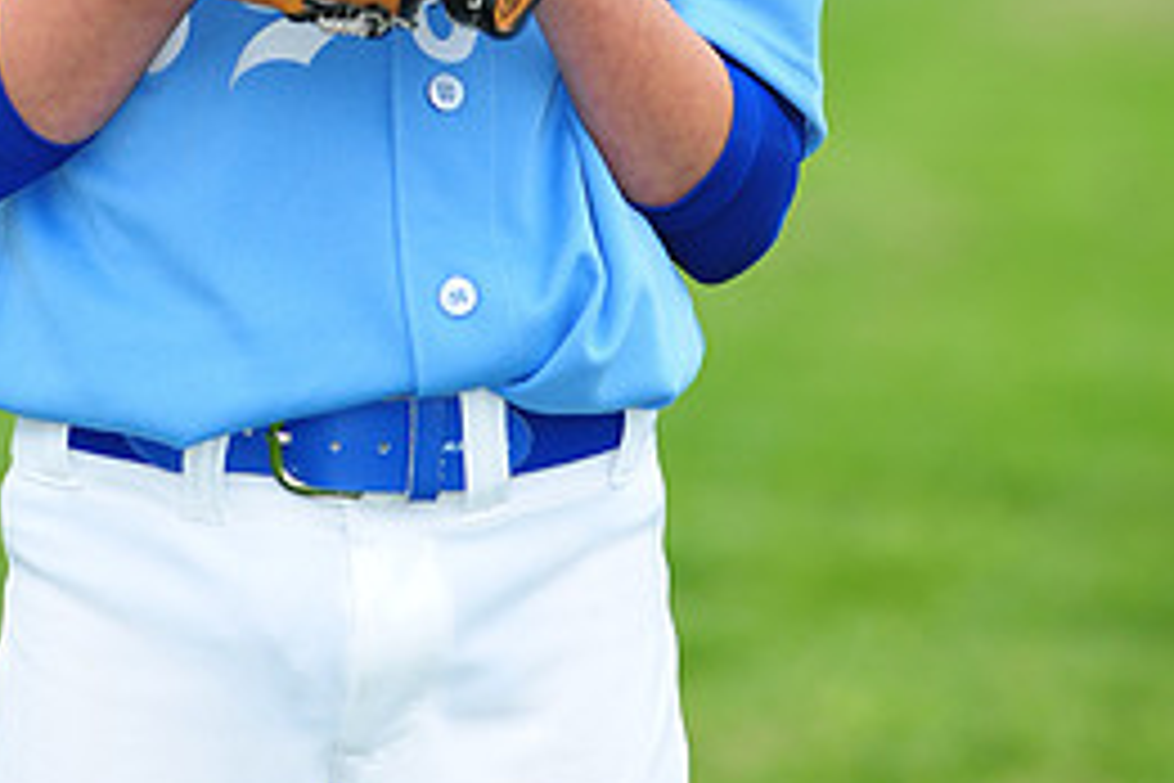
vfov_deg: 3.1
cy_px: -256
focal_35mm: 444
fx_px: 14478
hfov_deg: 4.6
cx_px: 315
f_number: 5
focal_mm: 200
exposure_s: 1/500
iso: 400
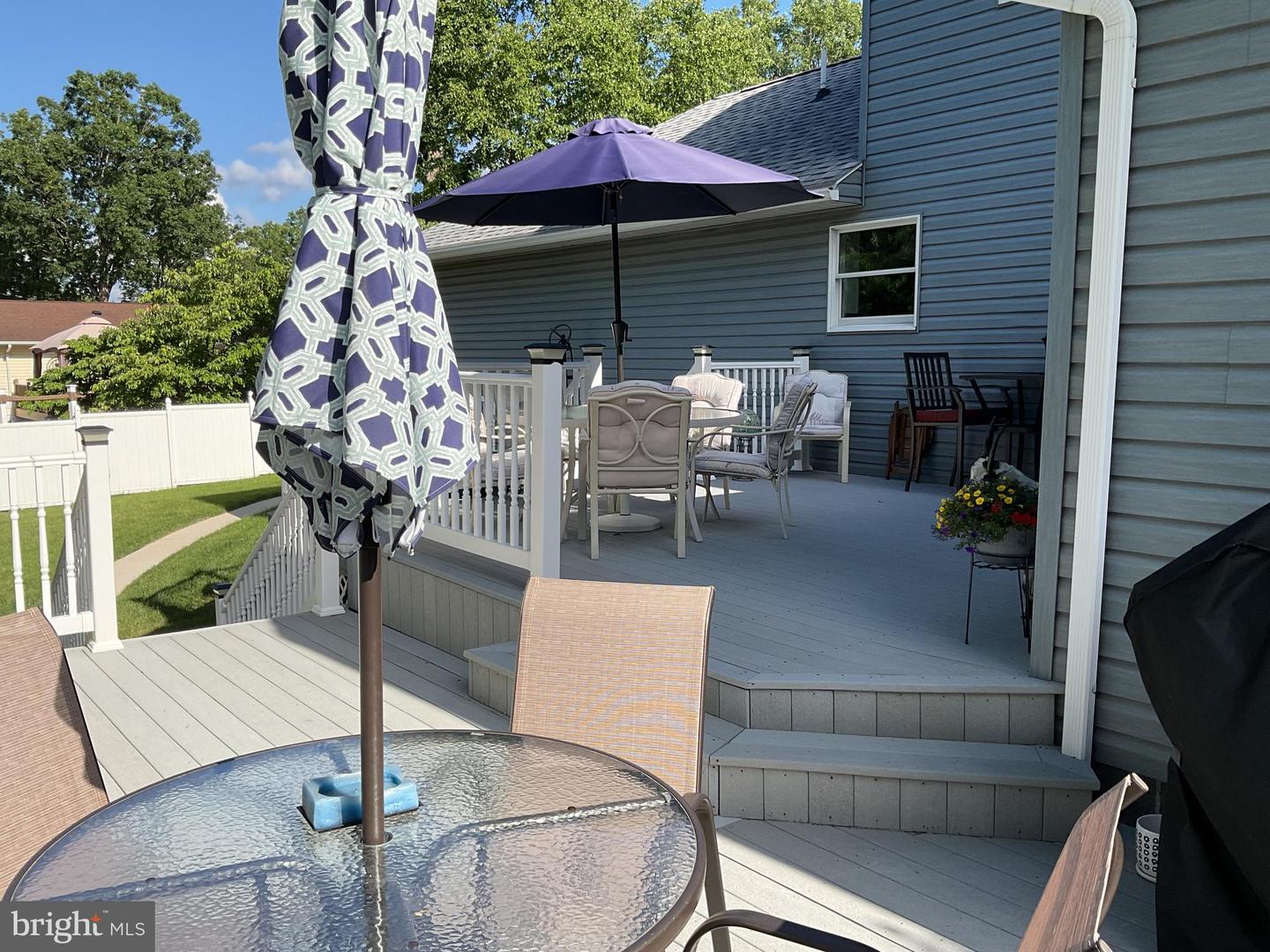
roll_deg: -0.2
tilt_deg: -6.6
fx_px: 1064
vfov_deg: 48.2
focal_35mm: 29
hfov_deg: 61.7
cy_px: 476
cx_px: 635
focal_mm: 3
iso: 16
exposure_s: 1/1250
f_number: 1.8
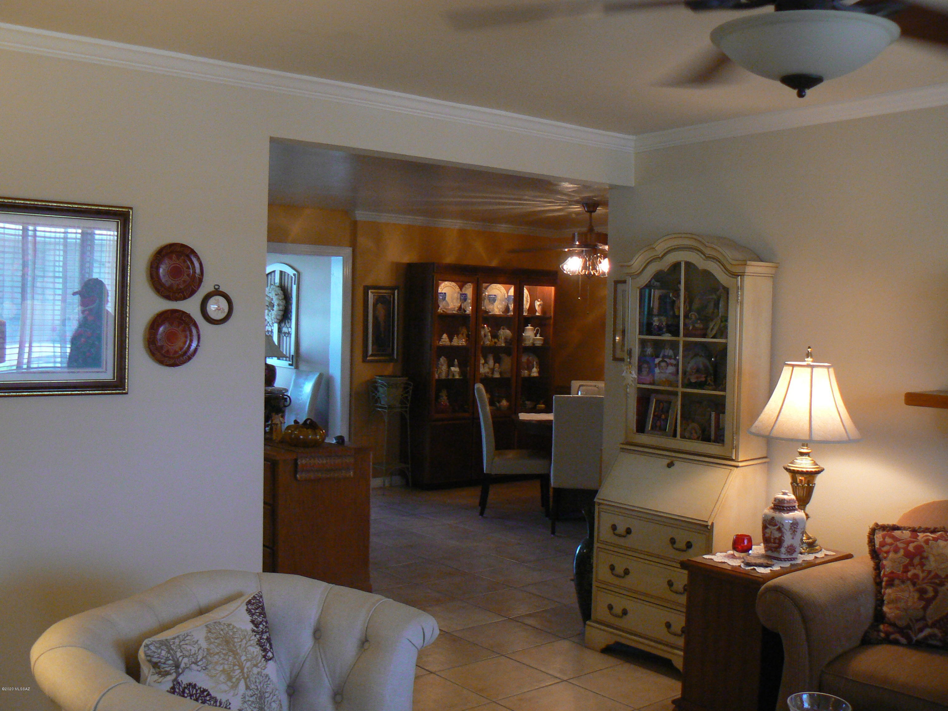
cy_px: 356
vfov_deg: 39.7
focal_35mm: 36
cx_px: 474
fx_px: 986
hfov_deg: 51.4
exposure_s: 1/25
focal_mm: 6
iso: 200
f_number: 2.8
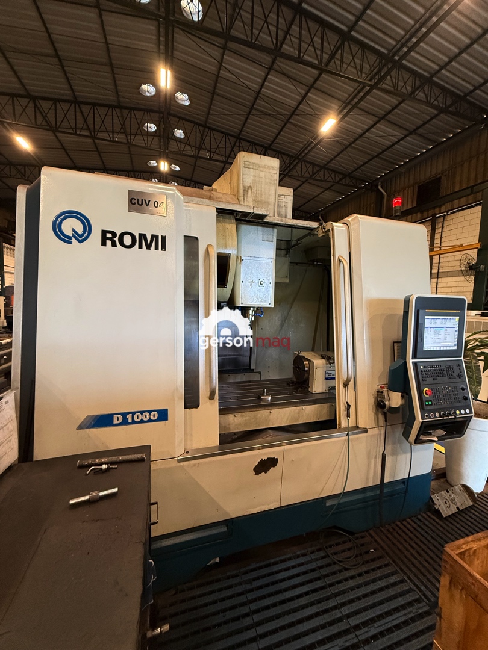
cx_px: 244
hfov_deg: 85.7
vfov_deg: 102.1
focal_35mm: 14
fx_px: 263
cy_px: 325
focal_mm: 2.22
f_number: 2.2
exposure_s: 1/60
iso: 320
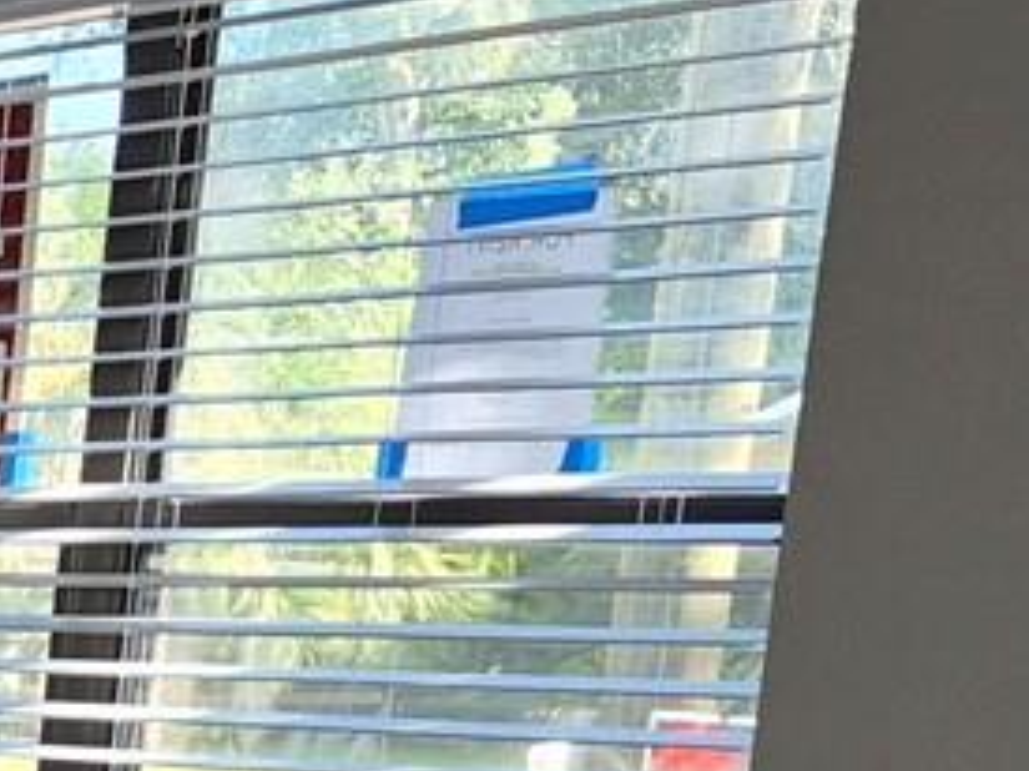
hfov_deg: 12.5
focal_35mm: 134
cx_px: -1205
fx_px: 3982
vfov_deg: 10.4
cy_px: 1430
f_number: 1.8
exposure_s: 1/180
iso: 50
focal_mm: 5.4
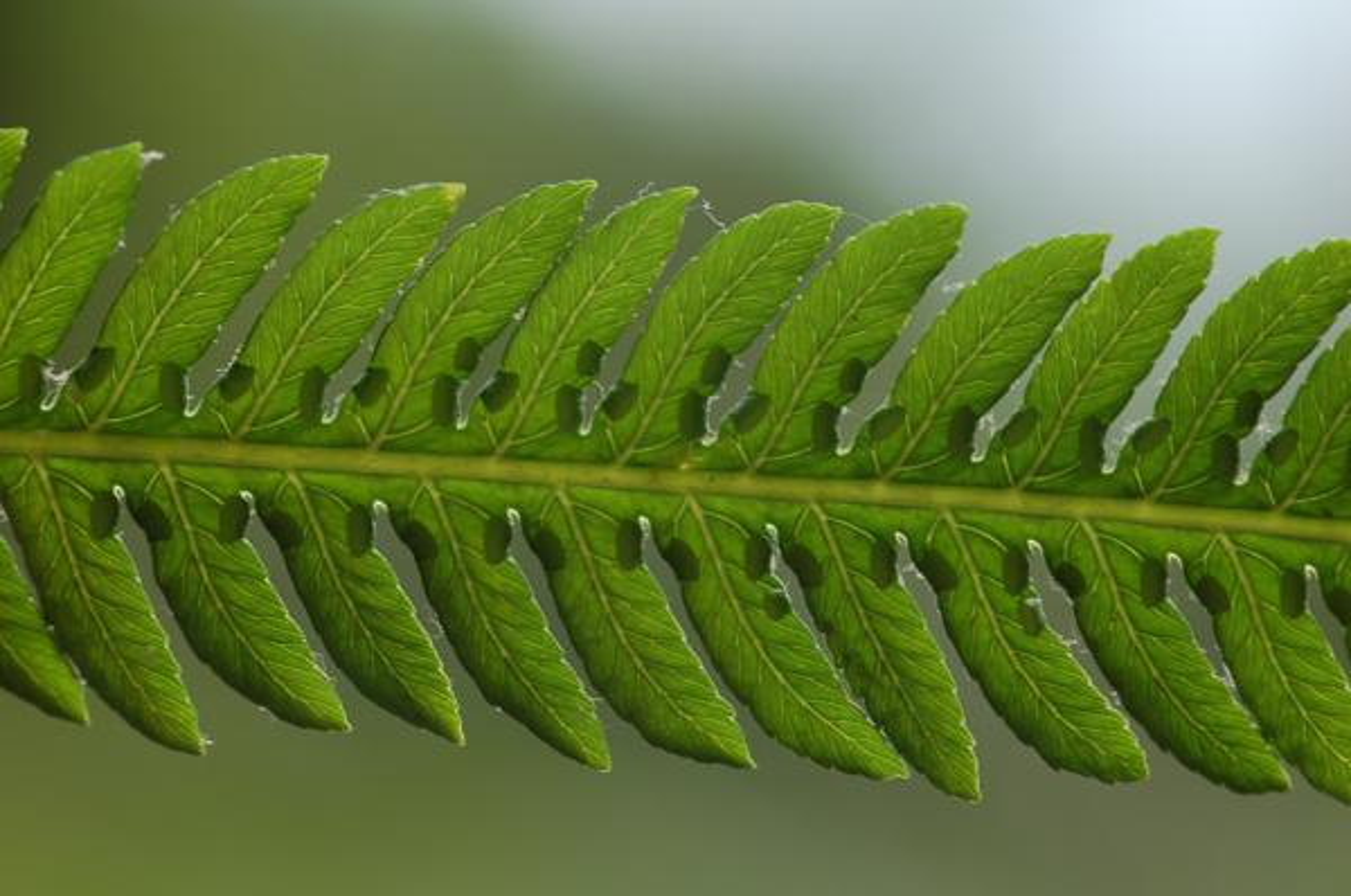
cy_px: 448
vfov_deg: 15.1
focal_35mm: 90
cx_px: 676
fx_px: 3372
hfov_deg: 22.7
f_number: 8
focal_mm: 60
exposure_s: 1/100
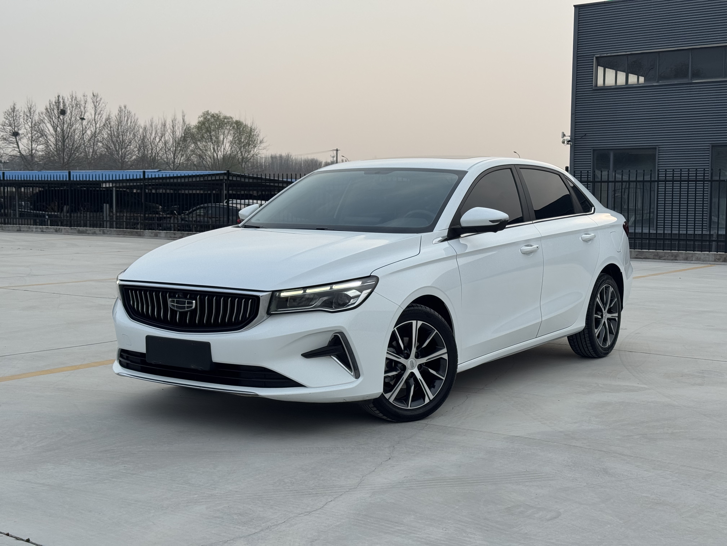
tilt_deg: -4.3
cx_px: 364
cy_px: 273
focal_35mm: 48
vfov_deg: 30.3
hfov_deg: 39.7
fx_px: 1008
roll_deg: -0.5
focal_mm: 6.76
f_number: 1.78
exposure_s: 1/2045
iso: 64
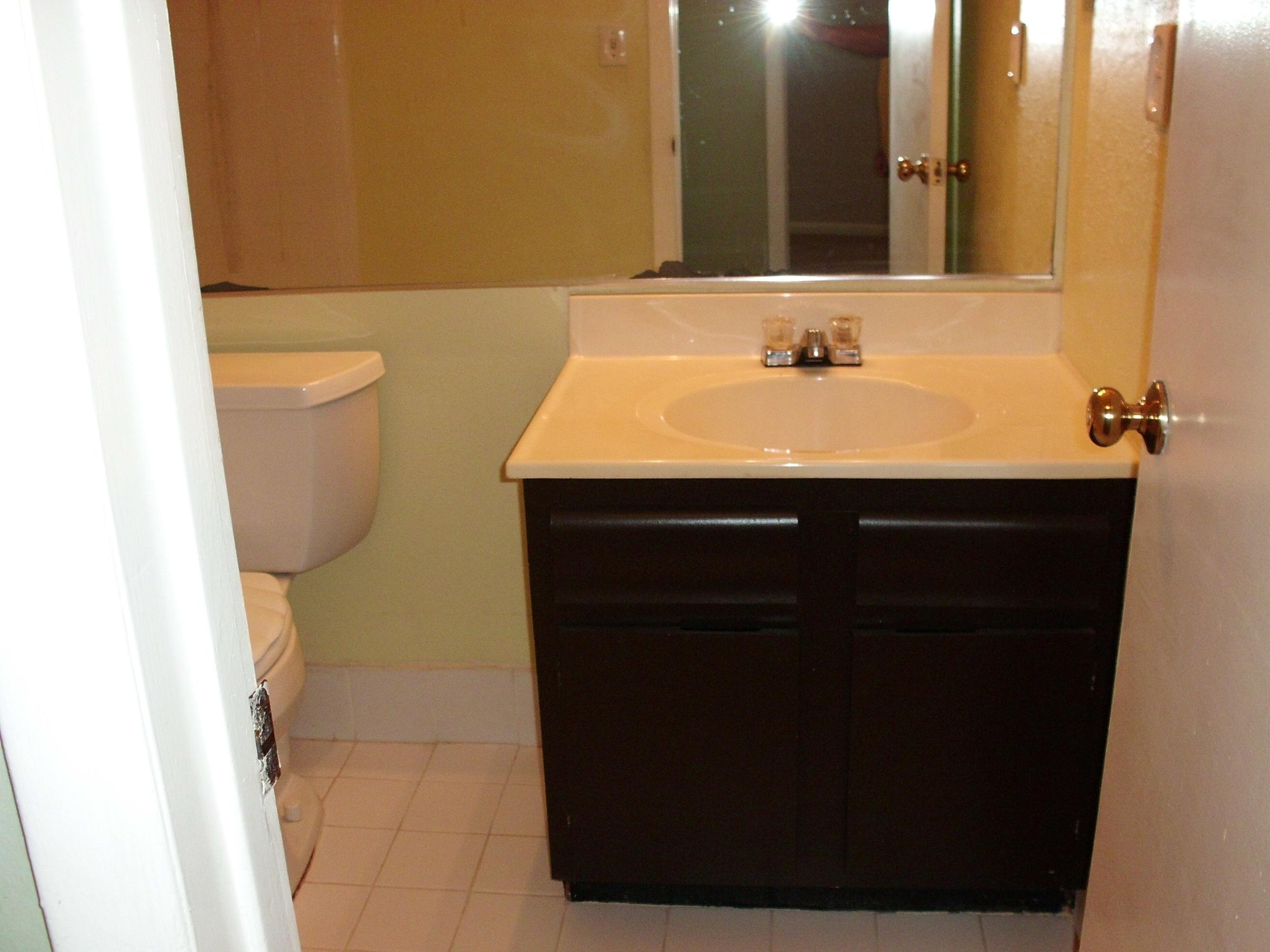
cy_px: 476
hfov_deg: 51.4
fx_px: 1321
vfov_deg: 39.7
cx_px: 635
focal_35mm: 36
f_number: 2.9
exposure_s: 1/60
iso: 200
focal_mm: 6.3
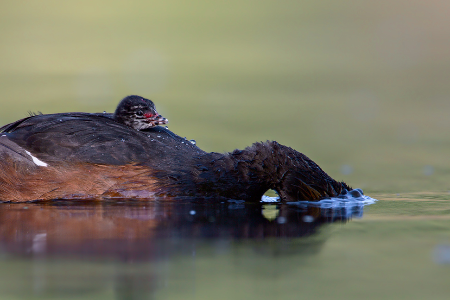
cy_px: 145
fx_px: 13128
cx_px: 184
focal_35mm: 1050
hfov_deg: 2.0
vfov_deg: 1.3
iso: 1250
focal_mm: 850
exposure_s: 1/640
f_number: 8
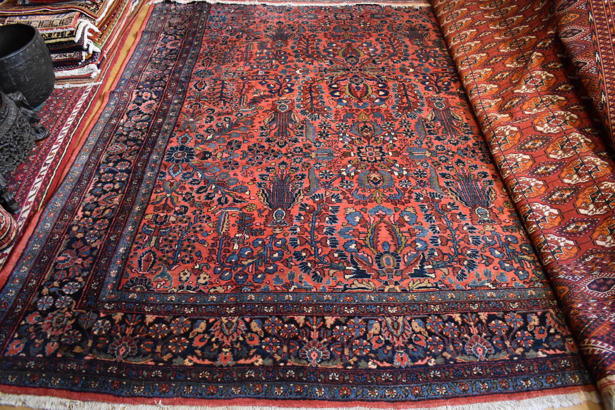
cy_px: 205
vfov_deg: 47.9
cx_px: 308
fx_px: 461
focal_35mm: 27
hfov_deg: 67.4
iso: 2800
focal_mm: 18
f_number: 3.5
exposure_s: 1/125
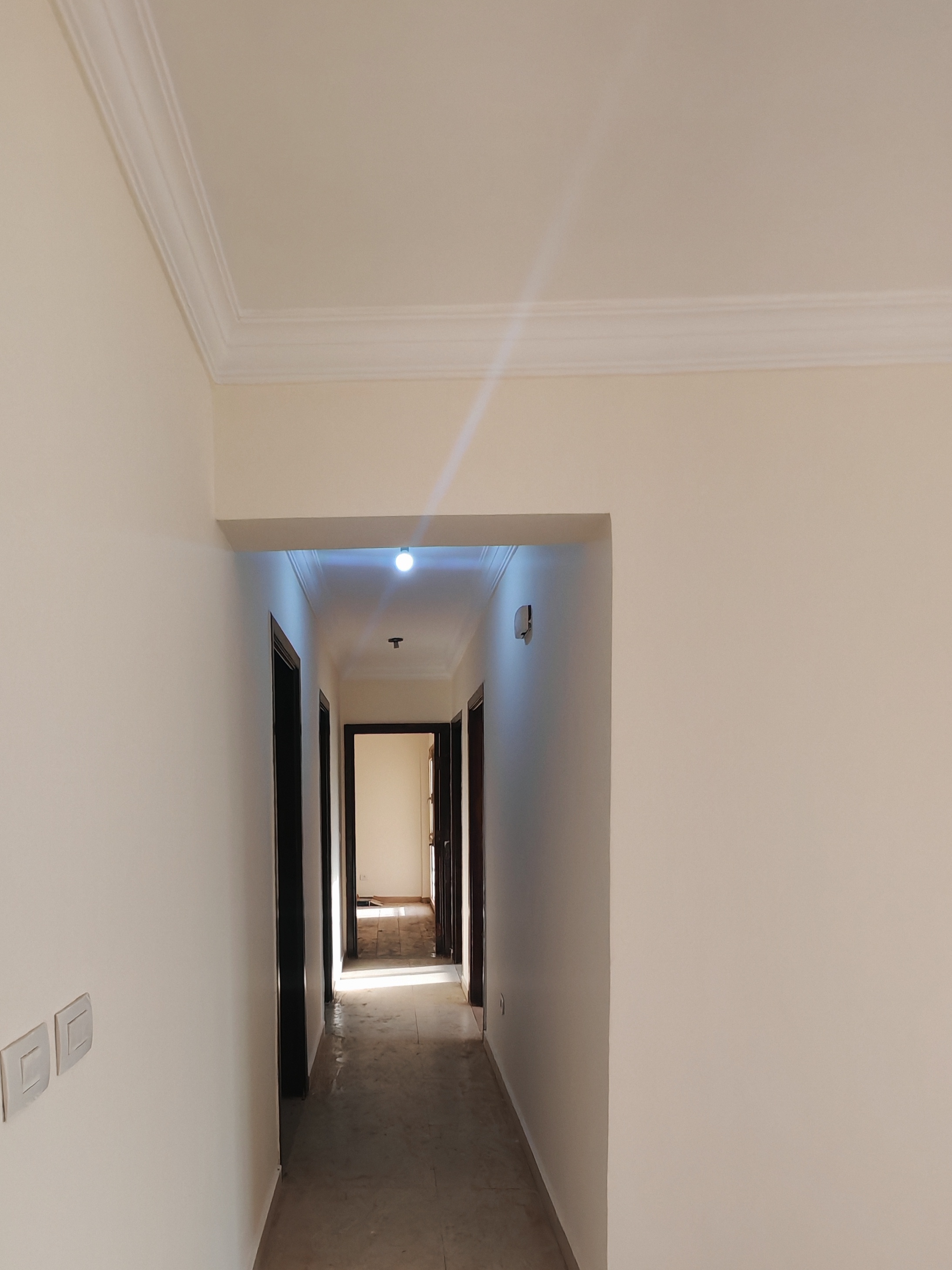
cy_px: 854
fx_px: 807
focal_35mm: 22
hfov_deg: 60.5
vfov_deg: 73.9
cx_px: 375
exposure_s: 1/100
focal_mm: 1.96
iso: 200
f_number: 2.2
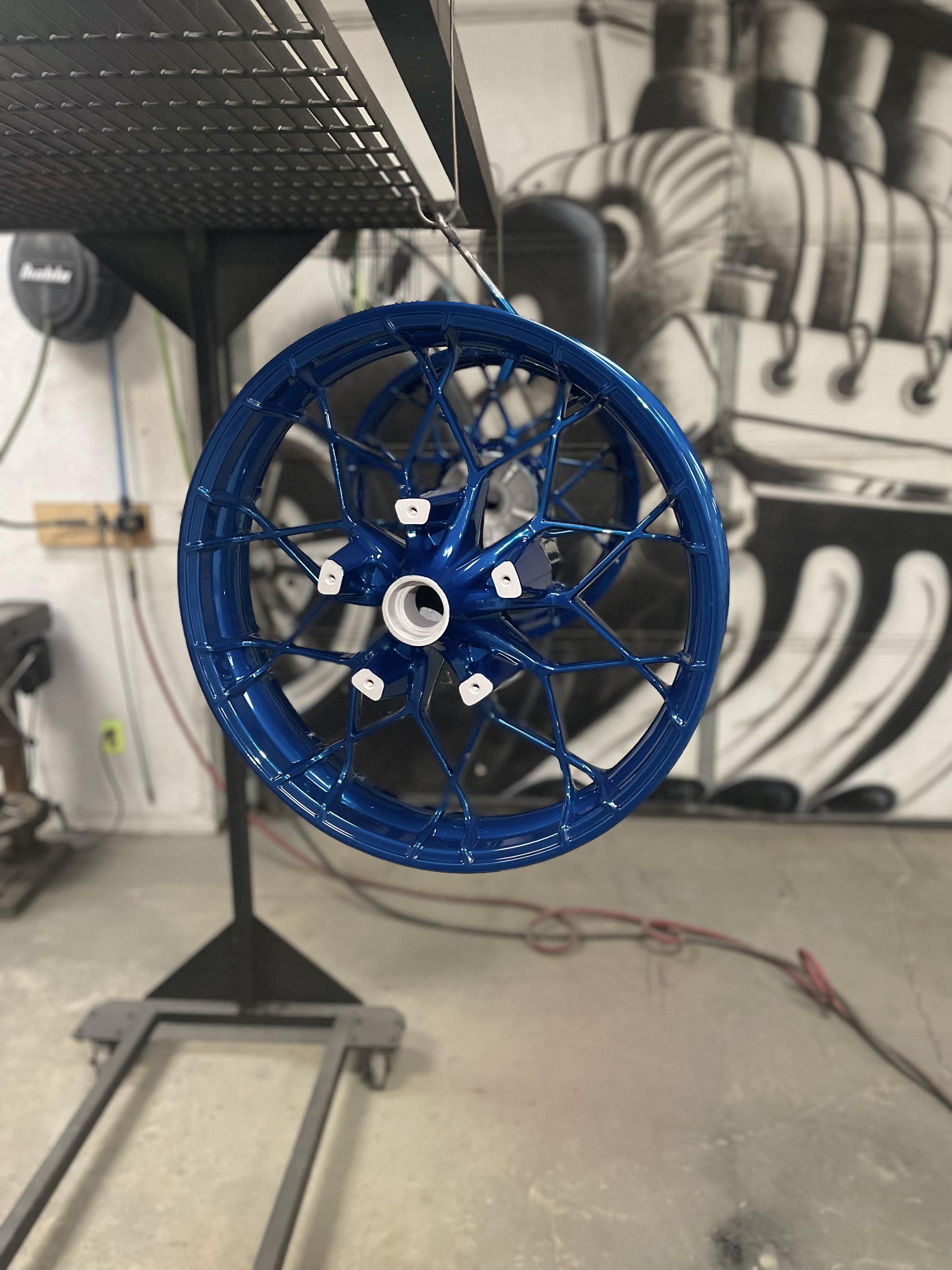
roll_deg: +1.1
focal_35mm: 26
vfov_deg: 67.3
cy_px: 635
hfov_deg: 53.1
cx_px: 476
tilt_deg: -14.2
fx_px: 953
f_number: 1.6
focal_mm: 4.2
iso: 500
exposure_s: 1/60
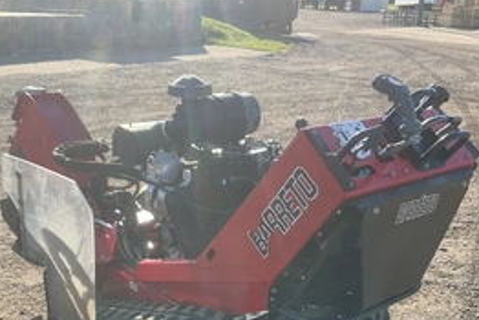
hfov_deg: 42.7
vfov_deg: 28.6
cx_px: 227
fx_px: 612
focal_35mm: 46
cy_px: 263
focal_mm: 3
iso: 25
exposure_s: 1/709
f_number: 1.8
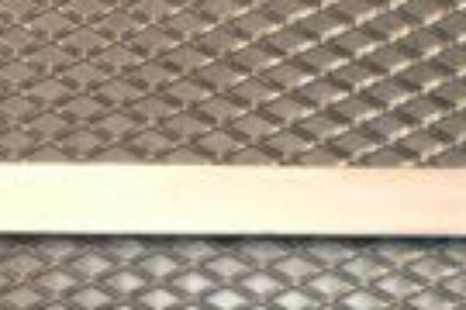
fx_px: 4220
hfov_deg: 5.8
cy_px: 949
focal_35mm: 326
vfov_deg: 4.1
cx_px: 1443
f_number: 5.6
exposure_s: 1/45
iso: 3200
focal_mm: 28.9
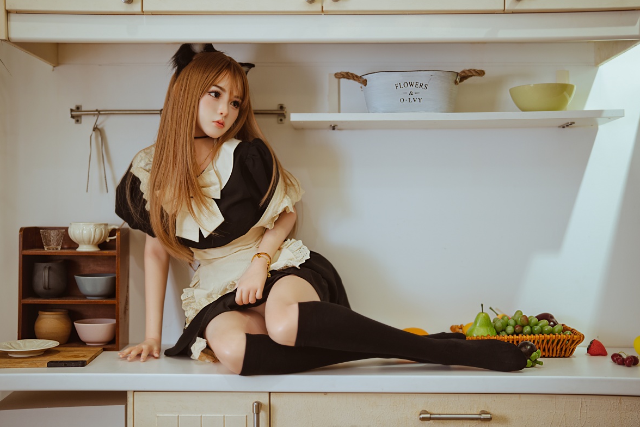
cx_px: 316
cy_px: 210
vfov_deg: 26.5
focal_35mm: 51
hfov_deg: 38.9
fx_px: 907
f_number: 1.4
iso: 200
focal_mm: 50
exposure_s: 1/125
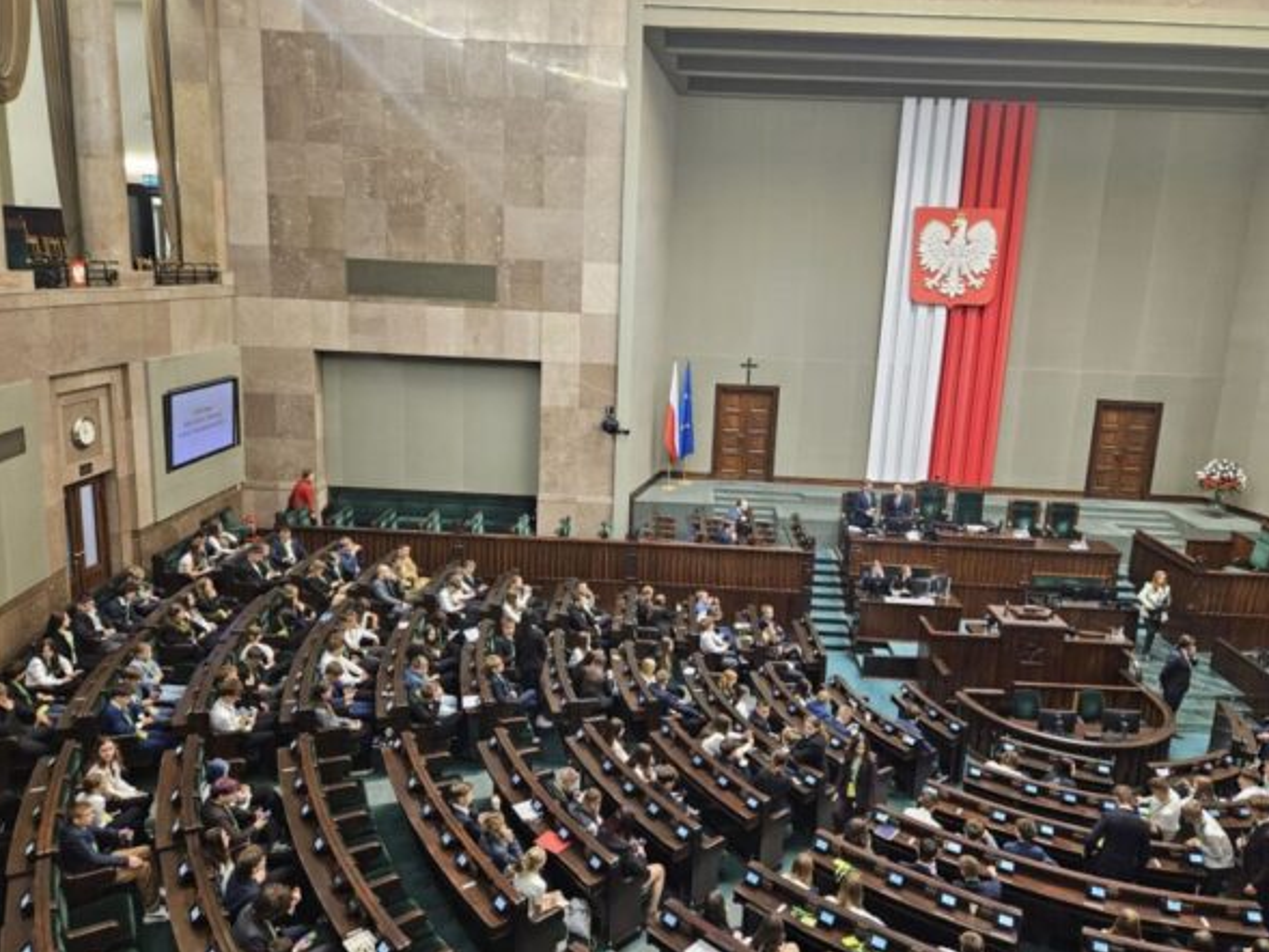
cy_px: 439
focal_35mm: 25
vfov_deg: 54.8
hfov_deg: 69.4
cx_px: 653
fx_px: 917
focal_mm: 5.4
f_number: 1.8
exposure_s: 1/100
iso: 500
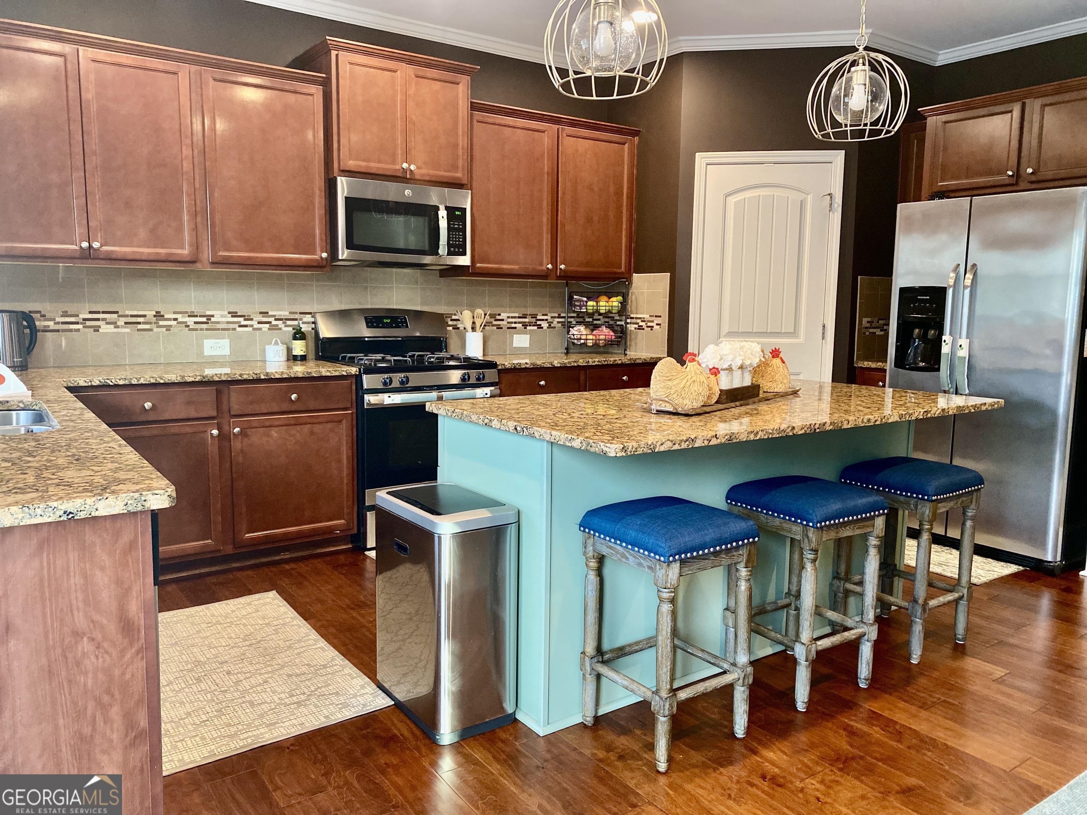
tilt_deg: -8.4
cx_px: 544
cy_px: 408
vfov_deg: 53.1
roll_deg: -0.3
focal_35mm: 26
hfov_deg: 67.3
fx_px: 816
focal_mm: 4.25
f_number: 1.8
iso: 400
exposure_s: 1/40
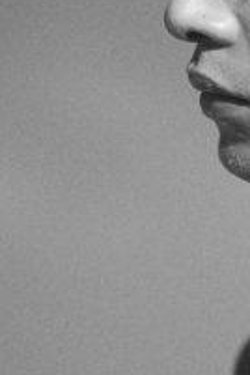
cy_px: 222
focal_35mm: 299
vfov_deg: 6.9
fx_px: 3114
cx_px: 340
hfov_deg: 4.6
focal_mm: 100
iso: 50
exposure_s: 1/400
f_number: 2.8
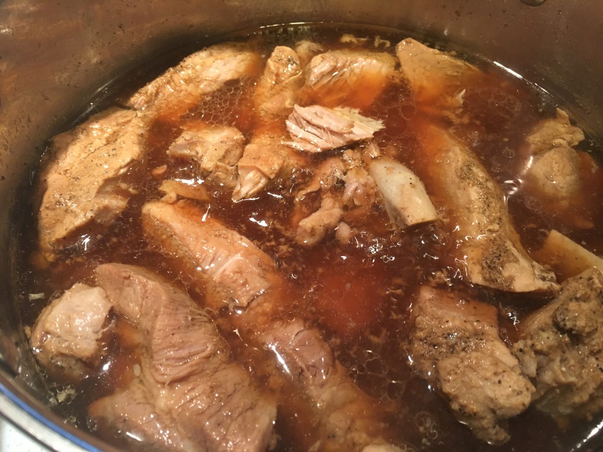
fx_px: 505
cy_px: 226
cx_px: 302
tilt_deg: -52.7
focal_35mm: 29
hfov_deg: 61.7
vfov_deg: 48.2
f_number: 2.2
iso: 100
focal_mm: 4.15
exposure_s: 1/30
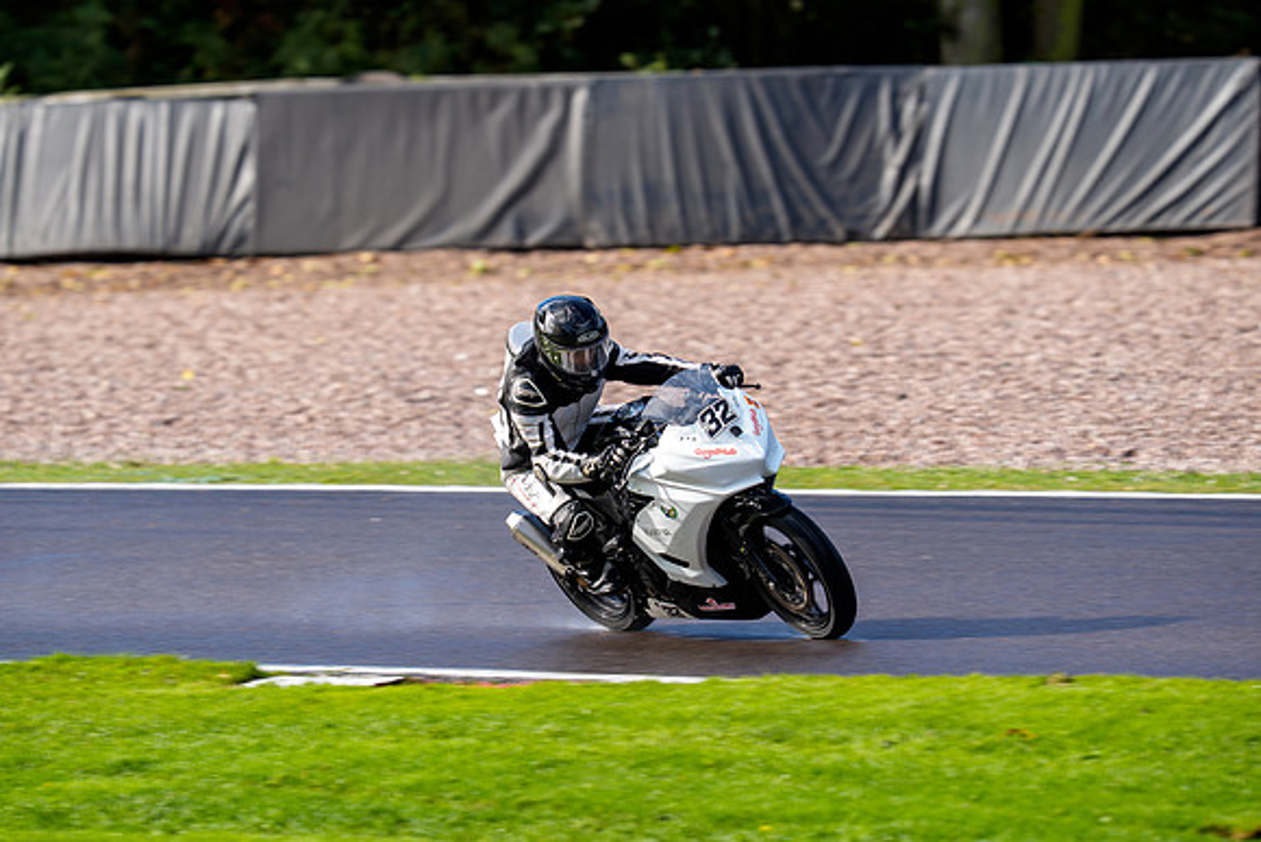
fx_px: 14919
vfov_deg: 3.2
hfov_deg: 4.8
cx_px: 590
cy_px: 421
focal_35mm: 426
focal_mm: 400
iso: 125
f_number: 5
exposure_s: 1/400
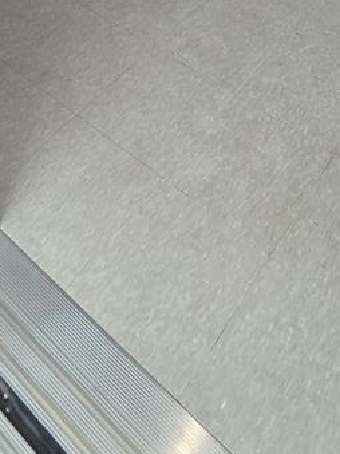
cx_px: 216
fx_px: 603
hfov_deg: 31.3
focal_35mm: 46
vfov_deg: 25.9
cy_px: -276
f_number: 2.2
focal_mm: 2.2
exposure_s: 1/120
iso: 125
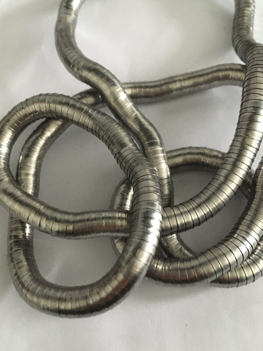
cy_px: 172
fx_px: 324
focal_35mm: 32
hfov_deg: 44.1
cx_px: 119
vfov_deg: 56.8
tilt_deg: -67.2
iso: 250
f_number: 2.2
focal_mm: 4.15
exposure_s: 1/17
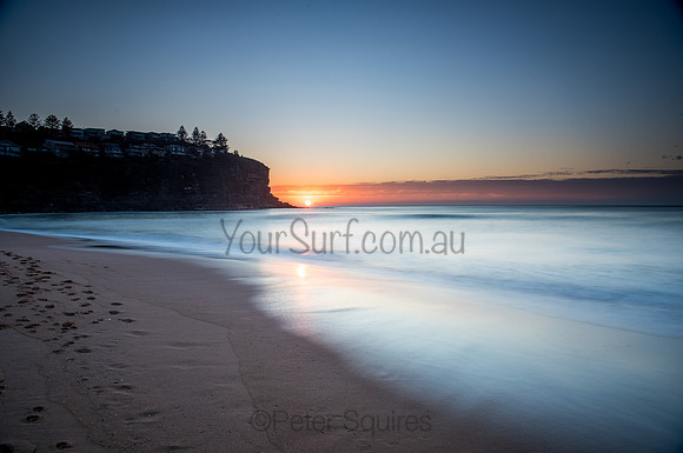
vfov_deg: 52.9
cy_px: 226
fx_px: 455
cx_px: 342
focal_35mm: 24
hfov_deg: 73.7
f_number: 11
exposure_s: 10
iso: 31
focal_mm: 24
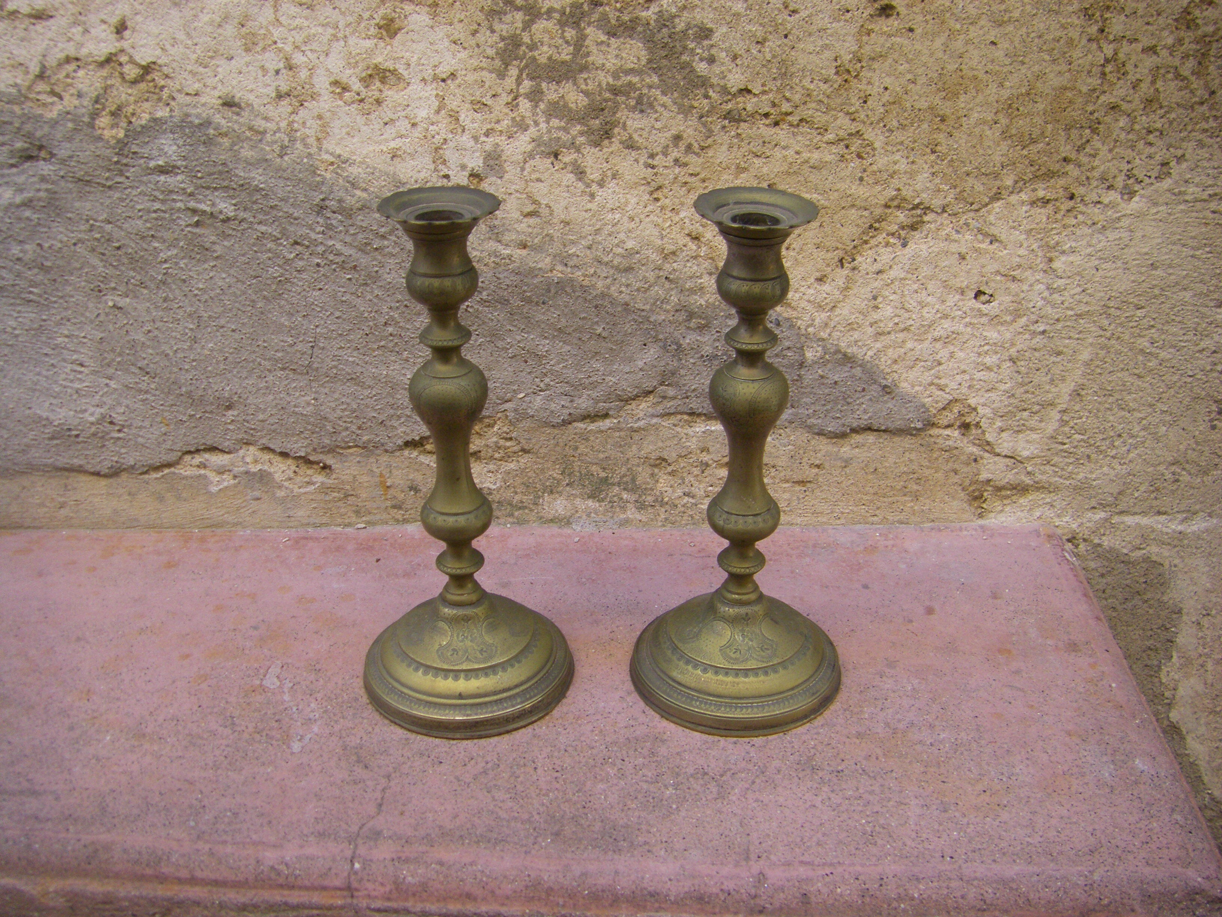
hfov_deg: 49.0
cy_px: 458
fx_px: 1341
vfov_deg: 37.7
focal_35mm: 38
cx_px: 611
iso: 160
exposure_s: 1/50
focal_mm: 6.3
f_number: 3.5
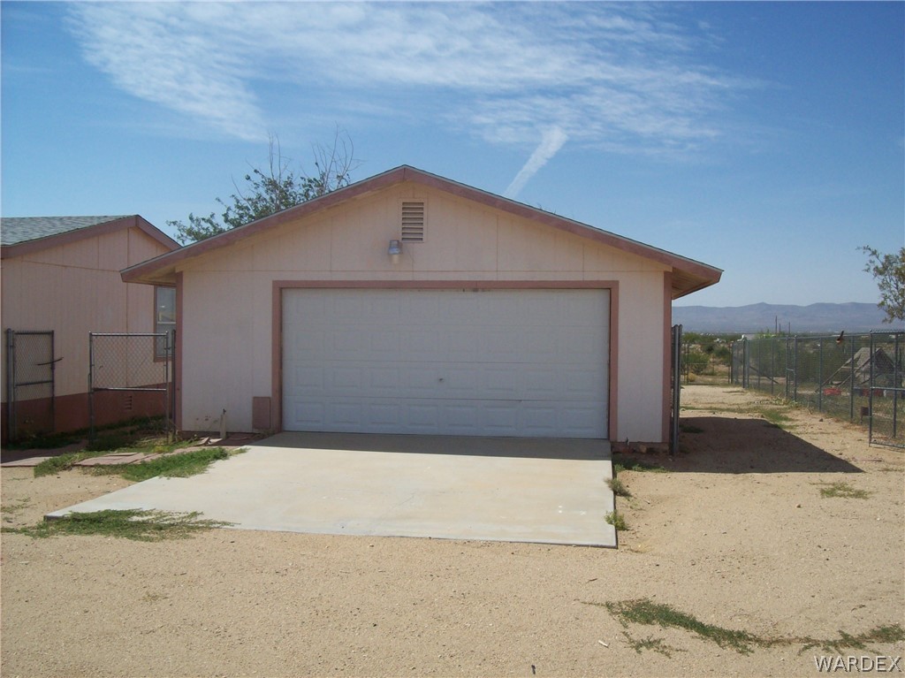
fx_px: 941
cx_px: 452
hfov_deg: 51.4
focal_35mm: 36
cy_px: 339
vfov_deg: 39.6
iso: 80
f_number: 4.8
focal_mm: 6
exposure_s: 1/1040
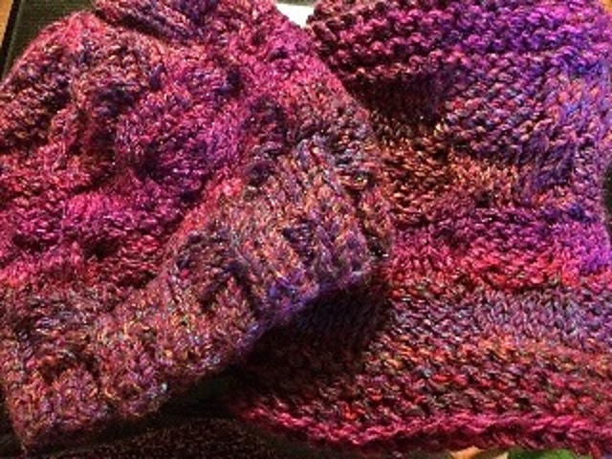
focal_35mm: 29
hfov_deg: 61.7
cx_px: 306
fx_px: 513
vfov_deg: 48.2
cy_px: 230
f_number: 2.2
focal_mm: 4.15
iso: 800
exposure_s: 1/15
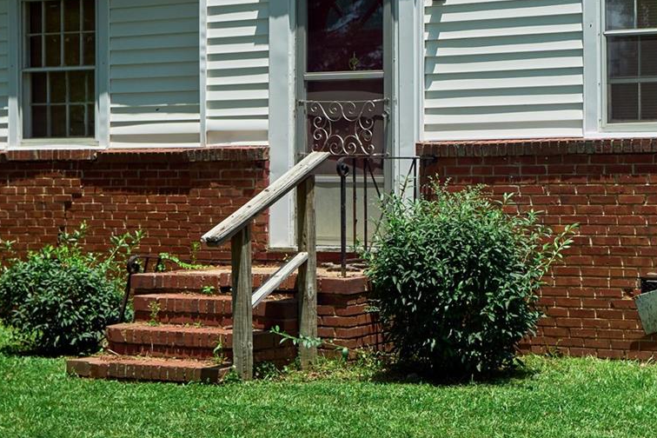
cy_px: 199
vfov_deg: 16.3
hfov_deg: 23.3
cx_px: 641
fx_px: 1533
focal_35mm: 84
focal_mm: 31
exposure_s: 1/80
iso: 800
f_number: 5.6
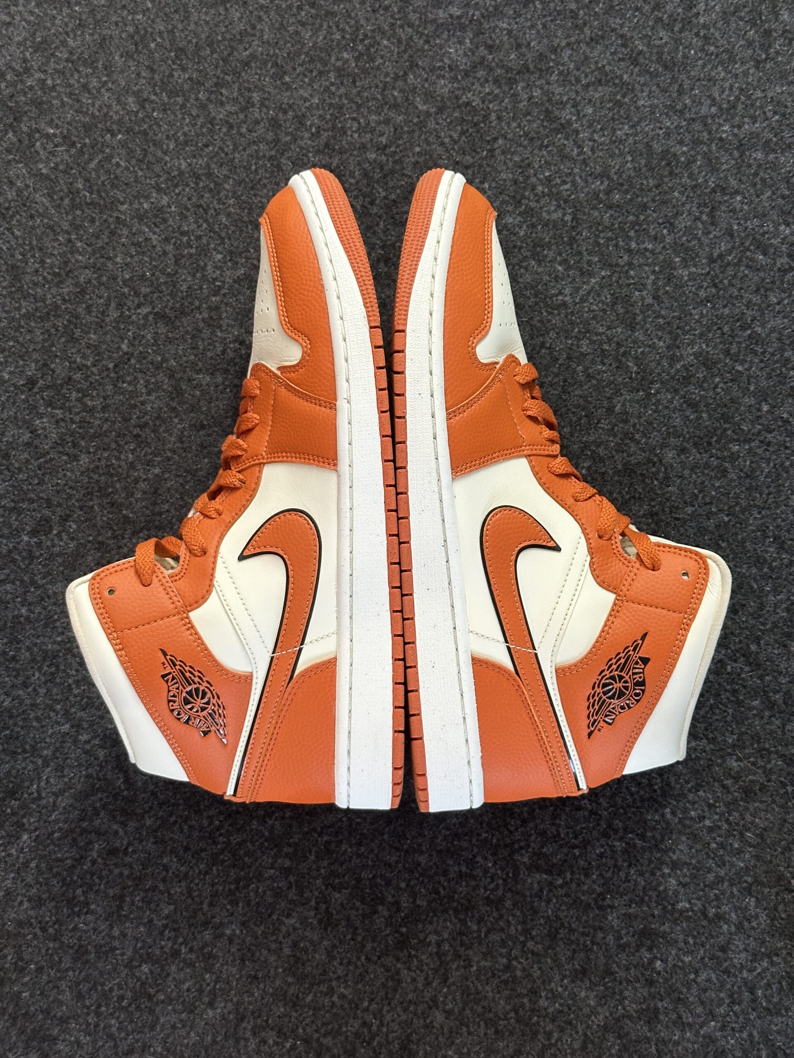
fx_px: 1468
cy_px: 529
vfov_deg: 39.7
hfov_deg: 30.3
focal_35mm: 48
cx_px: 397
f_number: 1.78
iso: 250
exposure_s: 1/50
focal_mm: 6.86
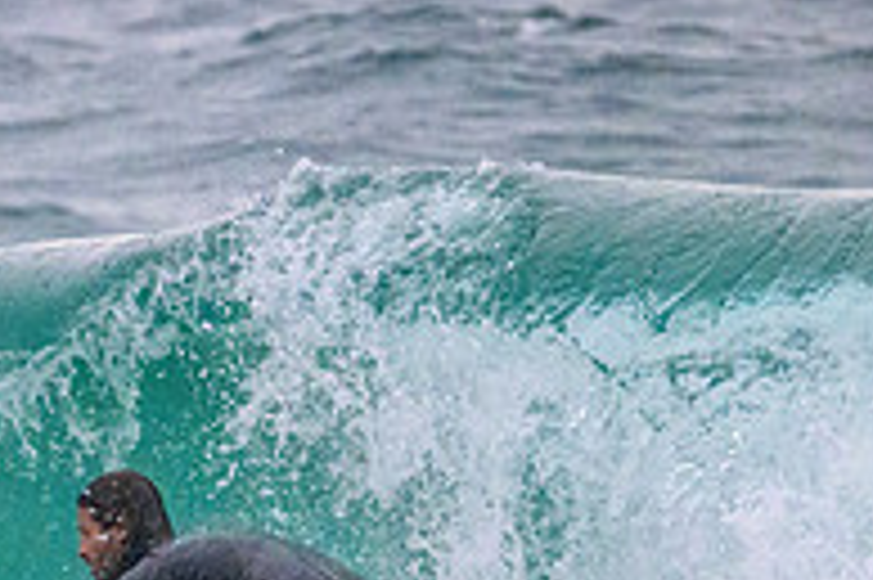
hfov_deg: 1.1
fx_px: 43491
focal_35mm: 1795
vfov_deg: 0.8
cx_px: 90
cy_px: 744
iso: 7200
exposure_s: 1/2000
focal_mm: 600
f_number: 11
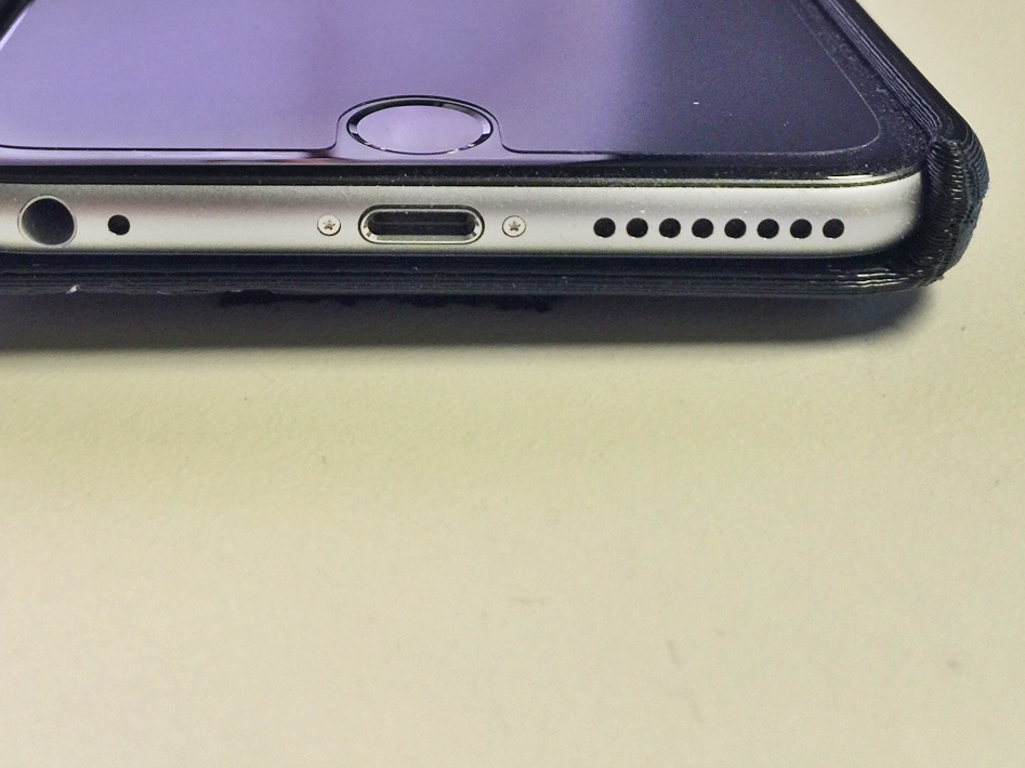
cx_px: 382
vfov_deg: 28.4
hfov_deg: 37.9
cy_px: 132
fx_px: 1480
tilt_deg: -23.9
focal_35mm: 50
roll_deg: -0.4
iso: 80
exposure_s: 1/15
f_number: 2.2
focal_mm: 4.15
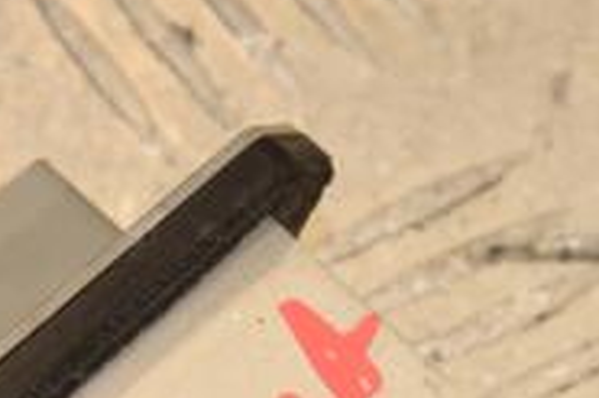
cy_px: 492
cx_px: -29
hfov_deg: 4.0
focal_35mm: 512
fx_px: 8505
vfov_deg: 2.7
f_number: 9
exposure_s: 1/200
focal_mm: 105
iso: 800
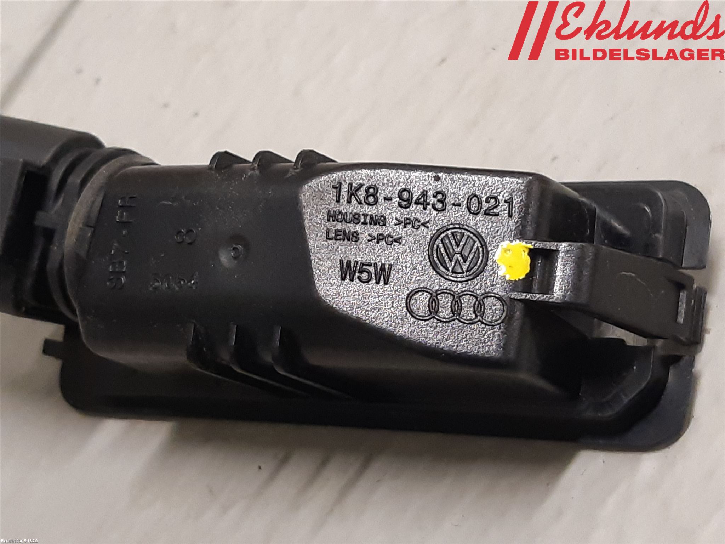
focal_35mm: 26
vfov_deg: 53.1
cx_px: 362
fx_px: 545
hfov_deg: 67.3
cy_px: 272
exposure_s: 1/50
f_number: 1.7
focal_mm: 3.93
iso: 160
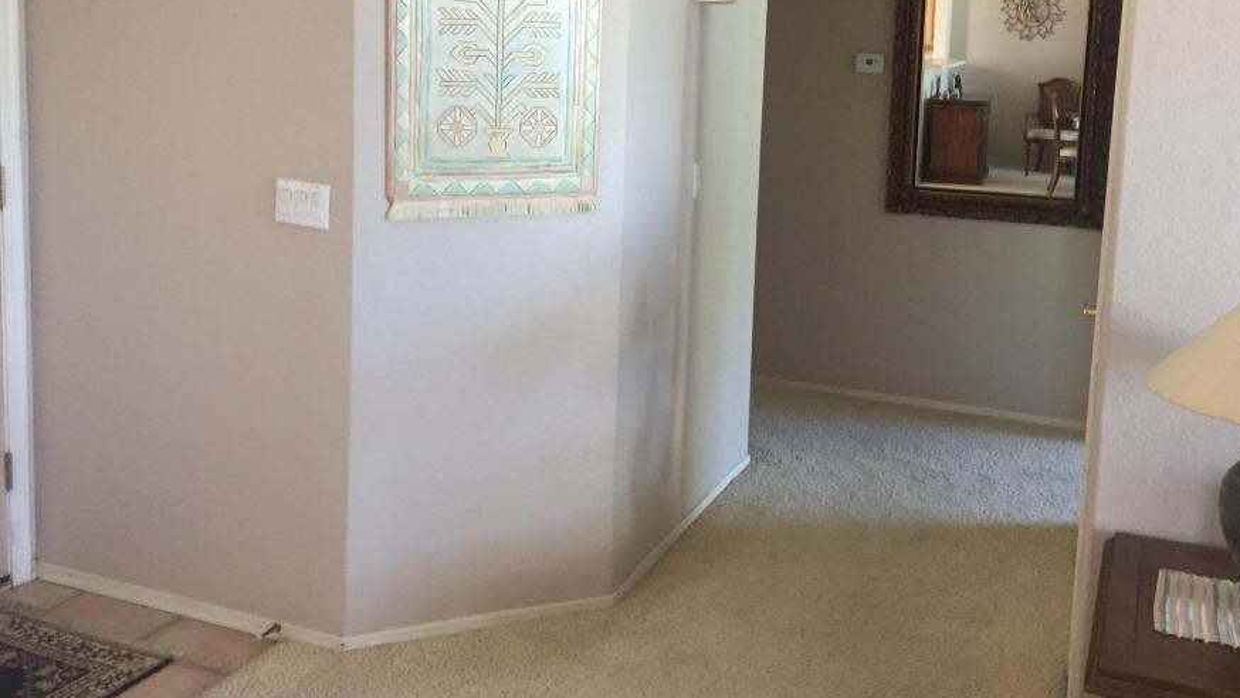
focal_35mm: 37
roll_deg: -1.5
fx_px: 1217
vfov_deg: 31.5
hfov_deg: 54.0
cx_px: 636
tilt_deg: -6.1
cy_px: 189
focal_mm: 4.15
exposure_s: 1/30
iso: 160
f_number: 2.2
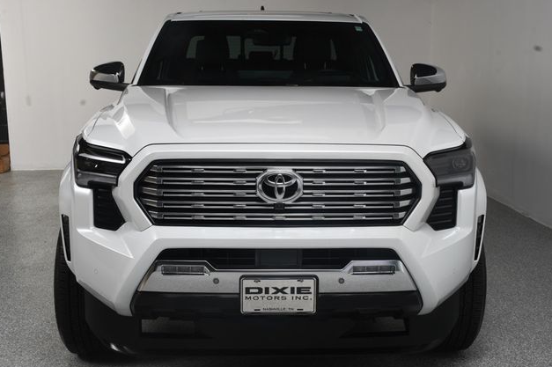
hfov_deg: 40.4
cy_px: 187
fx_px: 751
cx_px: 276
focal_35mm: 49
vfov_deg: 27.5
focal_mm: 32
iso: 100
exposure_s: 1/160
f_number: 13
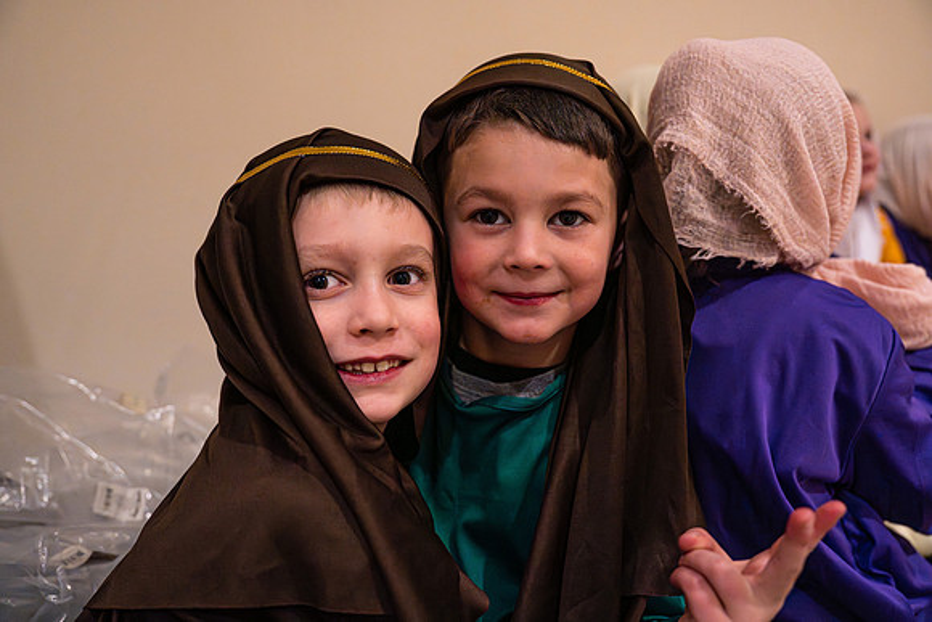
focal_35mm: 31
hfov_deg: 60.3
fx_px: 803
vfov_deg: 42.3
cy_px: 311
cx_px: 466
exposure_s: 1/250
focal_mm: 31
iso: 1250
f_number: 2.8
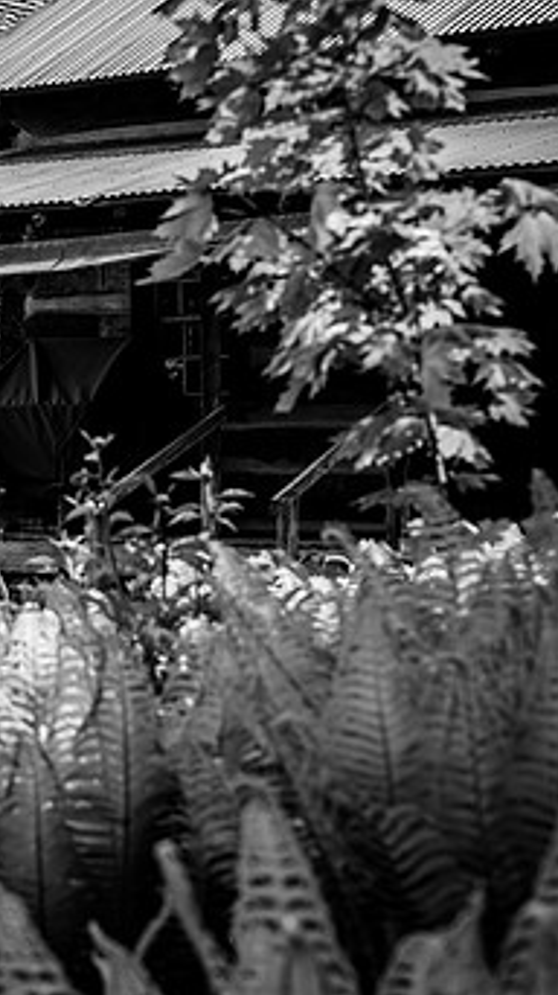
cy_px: 543
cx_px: -174
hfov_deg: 9.4
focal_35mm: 127
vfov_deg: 16.9
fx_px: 3346
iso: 100
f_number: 5
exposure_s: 1/250
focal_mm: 70
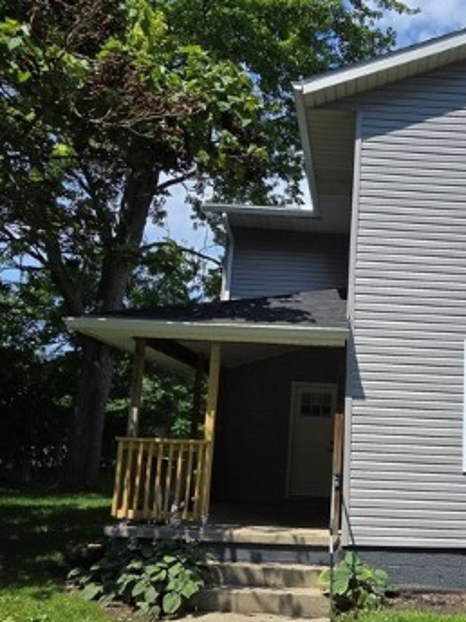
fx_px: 521
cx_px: 390
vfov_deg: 61.0
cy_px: 382
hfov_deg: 45.1
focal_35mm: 29
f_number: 2.2
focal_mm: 2.2
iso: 50
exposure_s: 1/2443
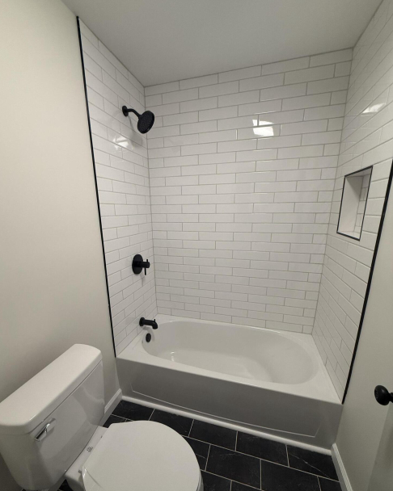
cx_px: 192
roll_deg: +0.9
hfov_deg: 84.0
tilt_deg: -12.9
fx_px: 218
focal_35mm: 15
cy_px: 264
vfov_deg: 96.6
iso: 200
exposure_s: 1/120
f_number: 2.2
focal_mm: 2.22
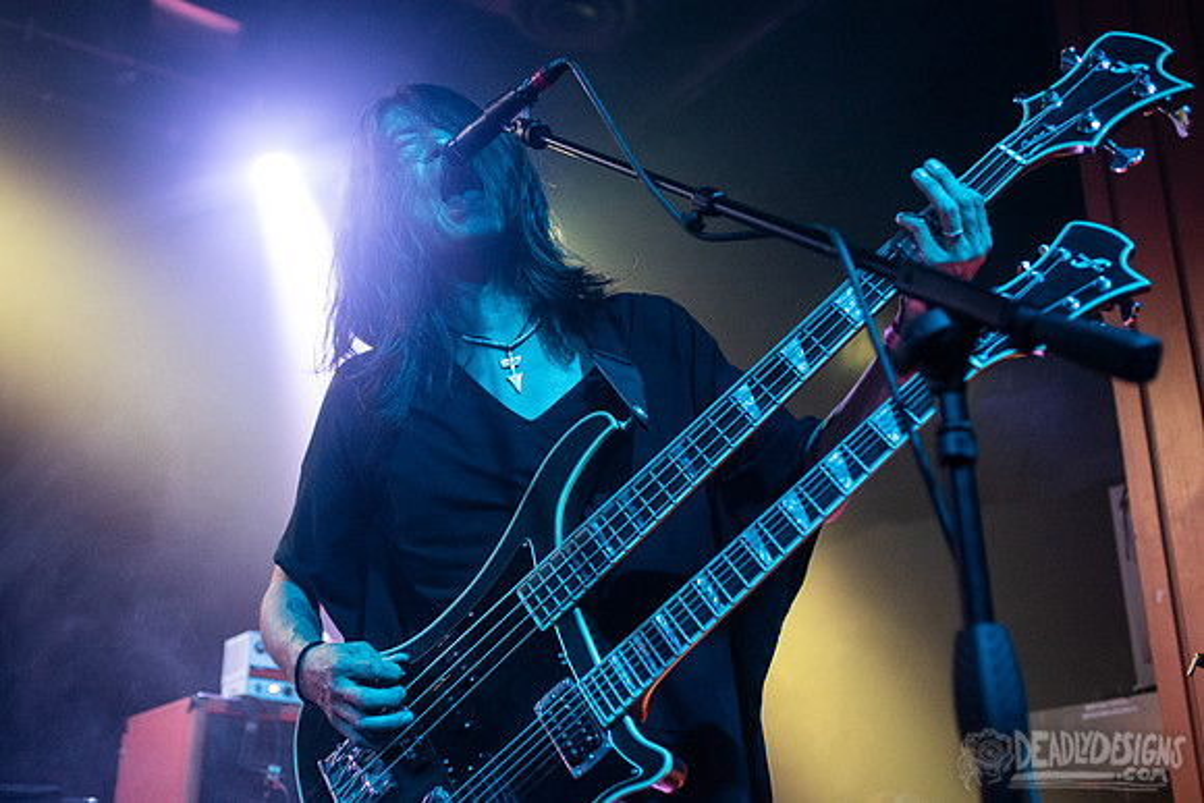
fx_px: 1468
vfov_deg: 30.6
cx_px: 544
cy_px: 363
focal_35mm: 44
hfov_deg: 44.5
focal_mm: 40
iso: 3200
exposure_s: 1/200
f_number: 3.2
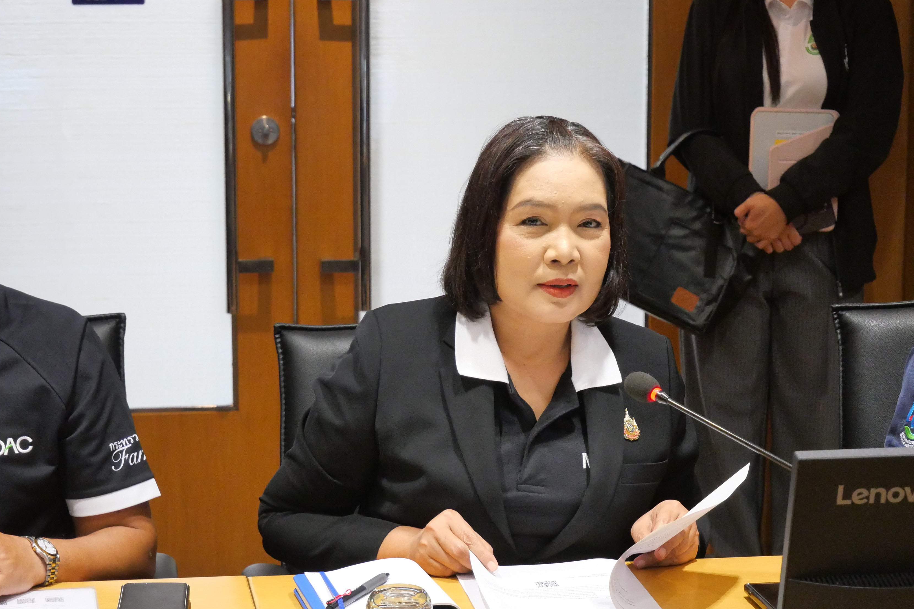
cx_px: 484
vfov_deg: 14.1
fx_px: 2462
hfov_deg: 21.0
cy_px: 338
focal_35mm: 97
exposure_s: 1/80
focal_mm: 42
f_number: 5.5
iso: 3200
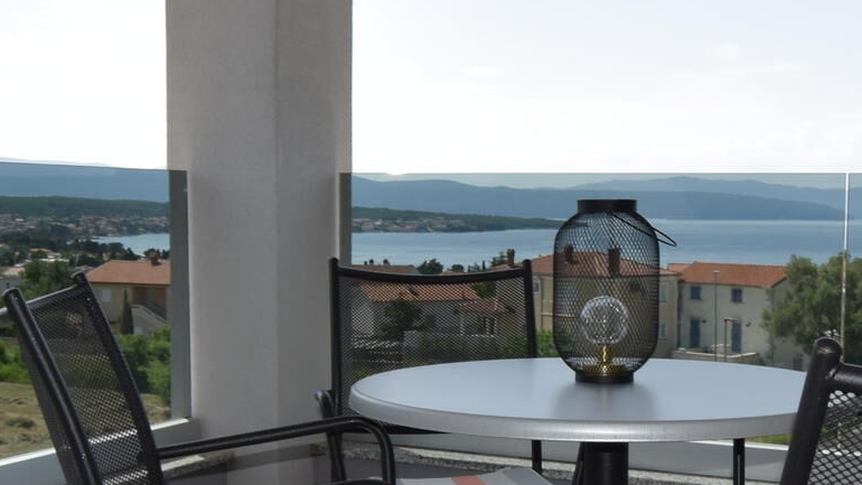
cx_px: 559
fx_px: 1120
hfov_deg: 41.7
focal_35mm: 49
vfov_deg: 24.4
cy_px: 263
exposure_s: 1/200
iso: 100
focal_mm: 10
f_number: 8
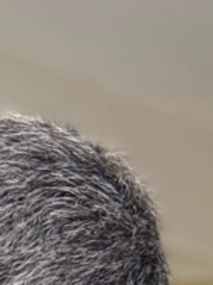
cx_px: -409
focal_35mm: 284
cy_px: 804
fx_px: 2332
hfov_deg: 5.0
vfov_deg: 6.5
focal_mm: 6.76
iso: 80
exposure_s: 1/100
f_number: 1.78
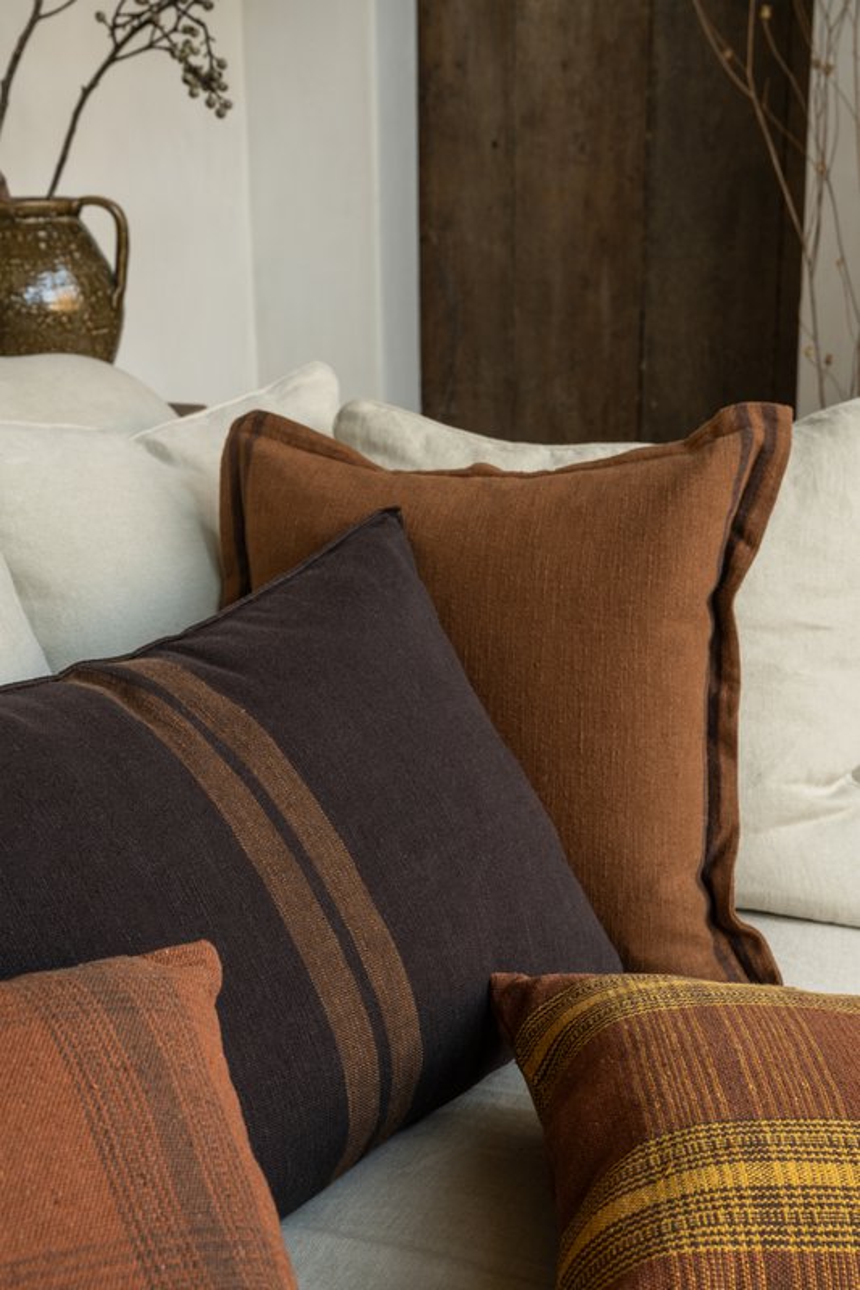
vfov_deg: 41.9
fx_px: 1685
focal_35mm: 47
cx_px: 430
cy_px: 645
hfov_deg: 28.6
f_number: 8
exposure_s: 1/8
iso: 200
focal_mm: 47
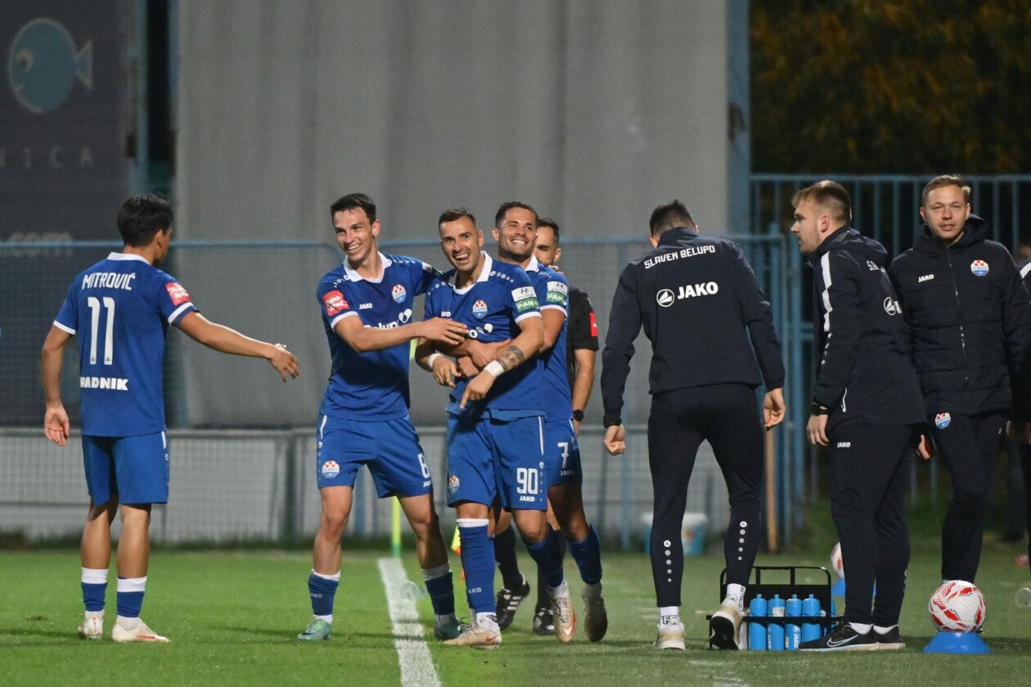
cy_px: 344
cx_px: 516
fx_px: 10882
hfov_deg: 5.4
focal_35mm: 380
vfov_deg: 3.6
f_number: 4
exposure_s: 1/1000
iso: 4000
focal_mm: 380
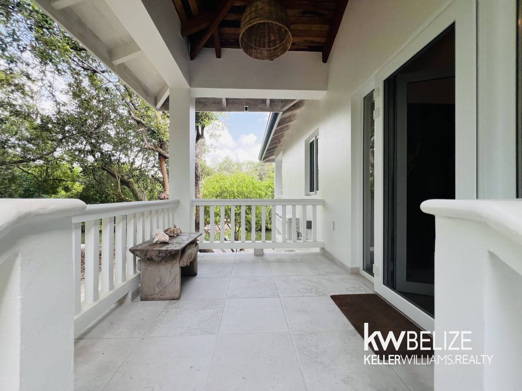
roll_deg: +0.2
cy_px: 196
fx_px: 196
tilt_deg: -0.2
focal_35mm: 13
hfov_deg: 106.2
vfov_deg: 89.9
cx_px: 261
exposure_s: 1/208
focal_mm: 1.57
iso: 32
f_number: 1.8
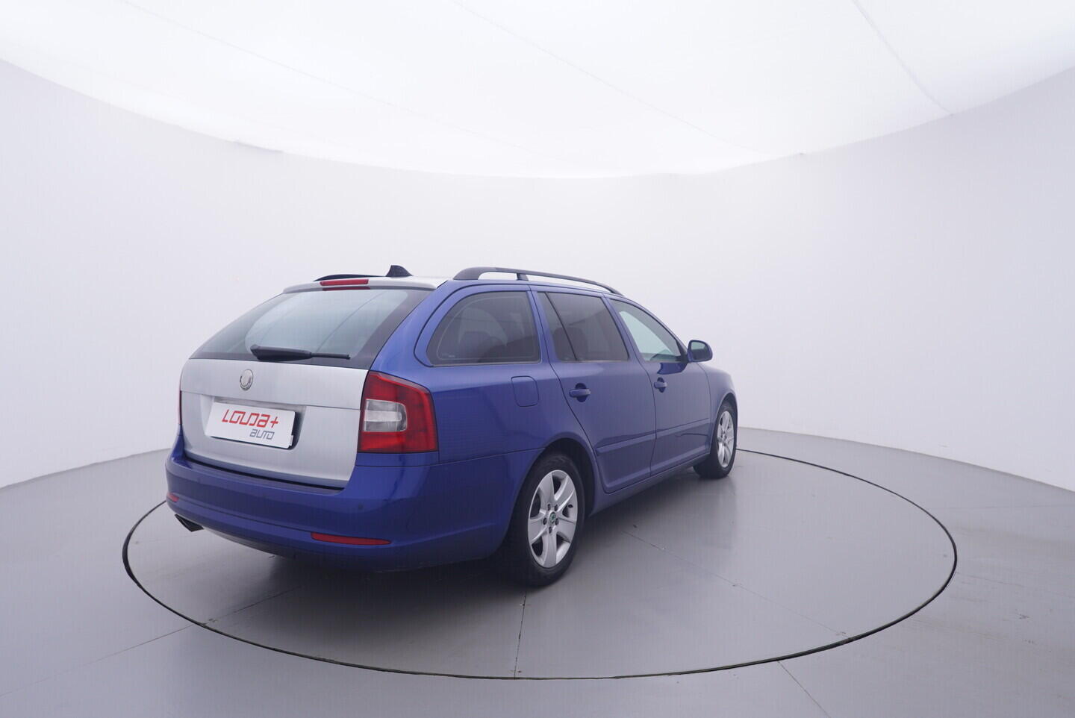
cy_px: 359
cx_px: 538
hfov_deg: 77.3
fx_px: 672
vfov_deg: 56.2
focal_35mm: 22
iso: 200
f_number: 5
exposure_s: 1/80
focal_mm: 15
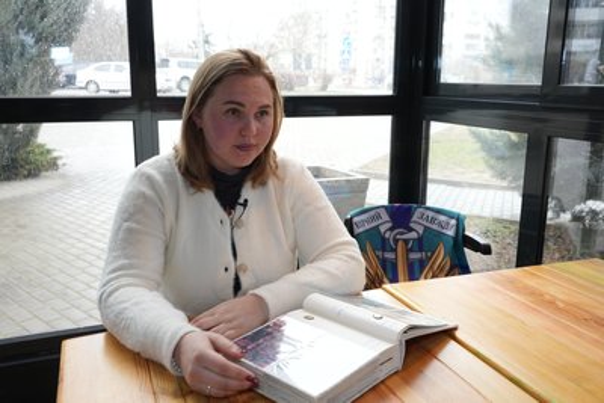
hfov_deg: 58.7
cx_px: 302
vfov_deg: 41.1
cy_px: 202
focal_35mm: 32
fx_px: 537
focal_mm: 32
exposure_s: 1/50
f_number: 6.3
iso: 800
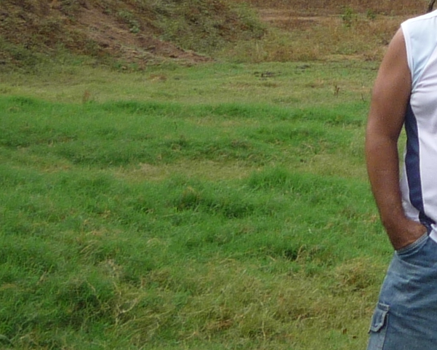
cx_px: 647
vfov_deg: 11.3
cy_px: -127
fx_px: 1720
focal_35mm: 133
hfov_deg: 13.6
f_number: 5
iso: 100
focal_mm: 5.2
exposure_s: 1/400
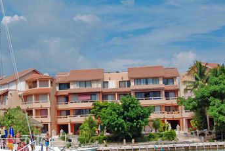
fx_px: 394
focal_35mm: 63
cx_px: 57
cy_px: 74
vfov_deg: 21.7
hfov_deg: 31.3
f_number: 5.6
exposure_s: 1/200
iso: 100
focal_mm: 24
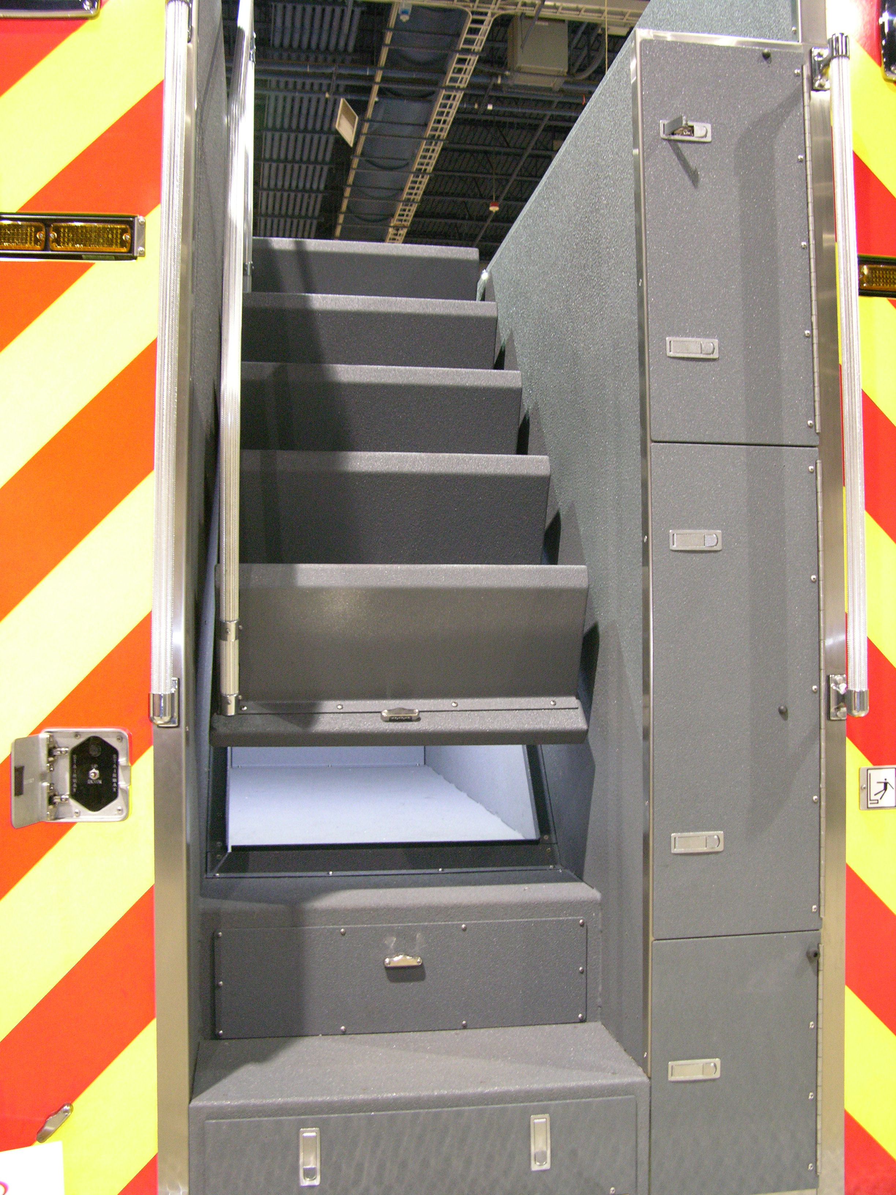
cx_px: 448
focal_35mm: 35
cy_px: 598
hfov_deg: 40.7
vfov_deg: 52.6
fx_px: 1208
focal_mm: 8.9
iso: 200
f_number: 2.8
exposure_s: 1/10.8
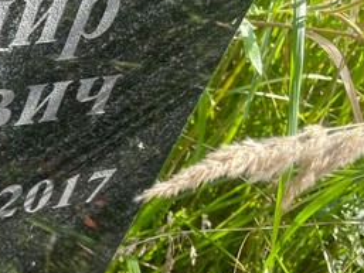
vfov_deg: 18.2
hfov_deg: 20.6
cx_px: -180
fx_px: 852
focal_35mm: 81
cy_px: 175
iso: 32
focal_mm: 4.2
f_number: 1.6
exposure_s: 1/374
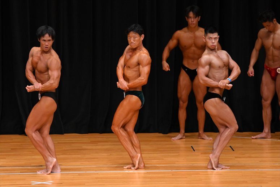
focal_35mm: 255
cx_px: 140
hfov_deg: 8.1
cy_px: 94
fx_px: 1982
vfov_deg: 5.4
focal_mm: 170
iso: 3200
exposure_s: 1/400
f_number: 5.6
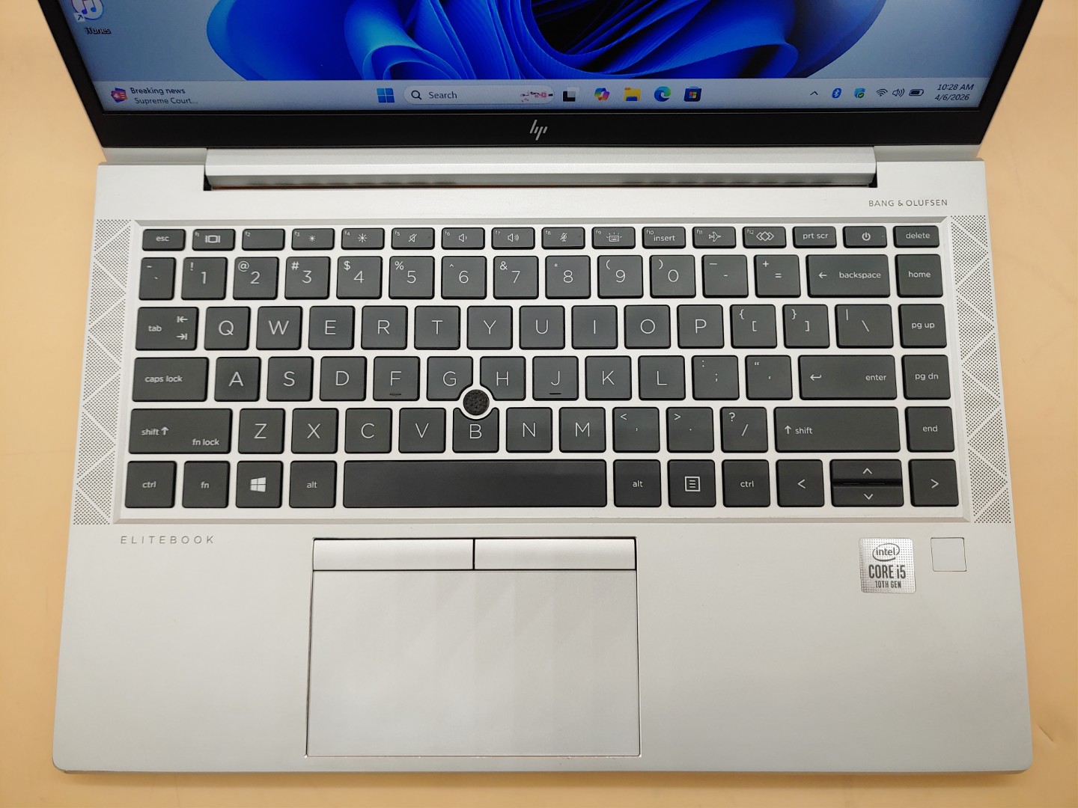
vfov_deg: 53.1
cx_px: 539
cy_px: 404
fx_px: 810
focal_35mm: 26
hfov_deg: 67.3
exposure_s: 1/95
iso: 50
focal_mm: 4.36
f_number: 1.8
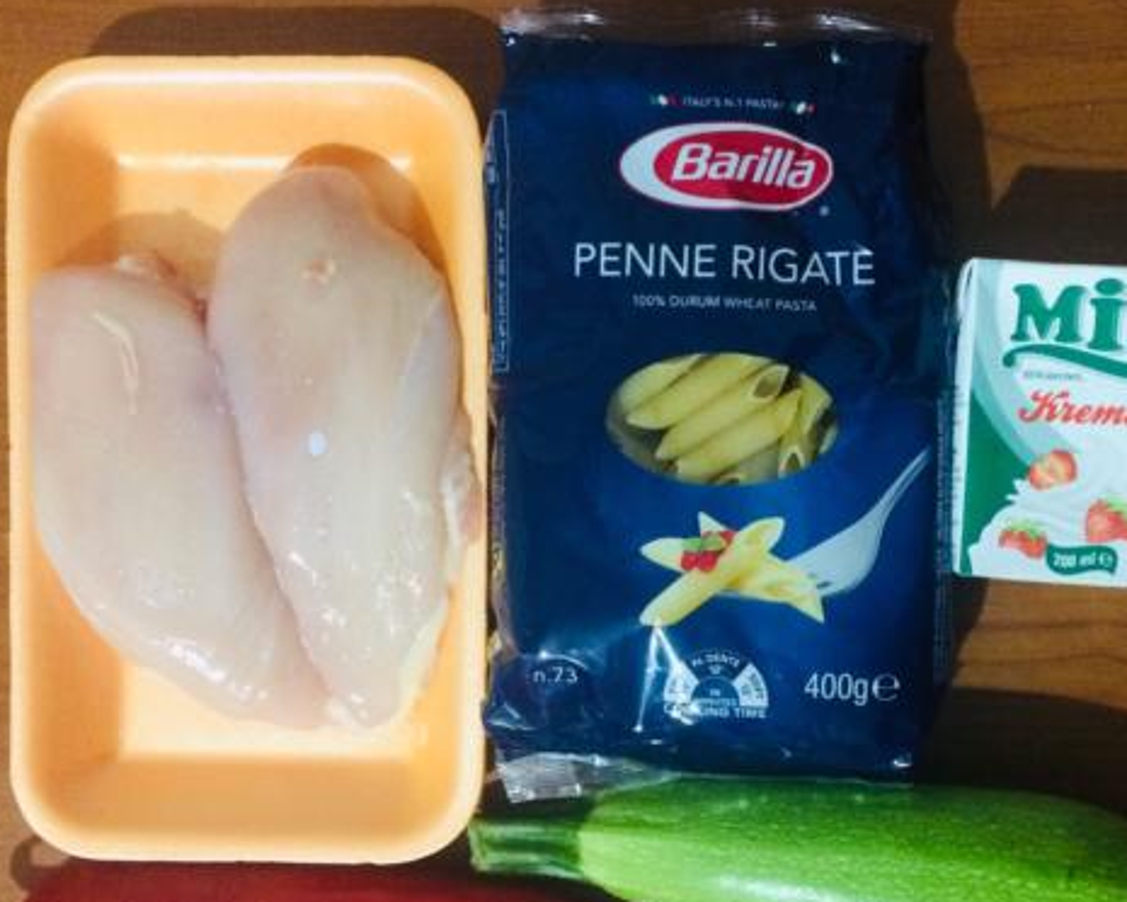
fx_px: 1401
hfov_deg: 43.6
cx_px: 683
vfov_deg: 35.6
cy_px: 538
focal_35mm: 42
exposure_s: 1/17
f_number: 2.2
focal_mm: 4.15
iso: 320
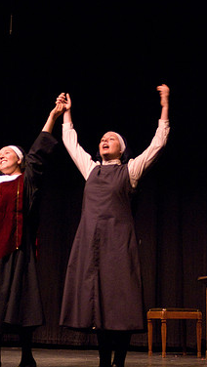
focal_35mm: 85
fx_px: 824
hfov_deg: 14.3
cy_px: 195
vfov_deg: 25.1
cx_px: 80
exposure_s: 1/100
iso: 1600
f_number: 2.8
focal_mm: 45
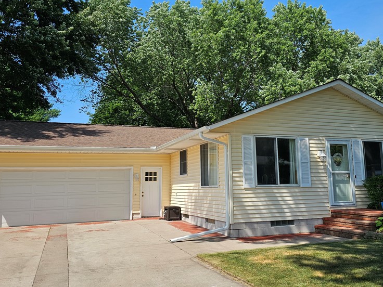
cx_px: 216
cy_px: 134
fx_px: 354
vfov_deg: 44.1
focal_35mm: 32
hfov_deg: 56.6
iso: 20
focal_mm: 6.3
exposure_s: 1/1145
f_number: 1.7
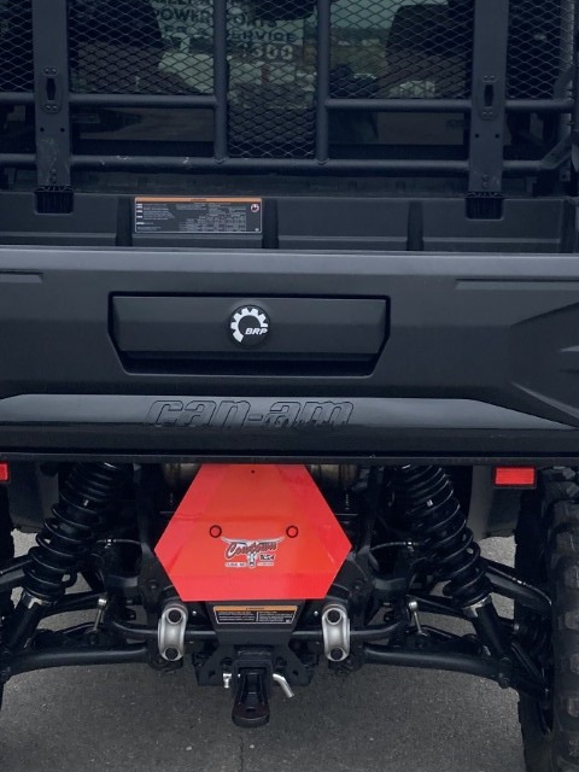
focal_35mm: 63
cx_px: 314
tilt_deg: -6.1
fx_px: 1405
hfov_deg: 23.3
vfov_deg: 30.6
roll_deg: -3.5
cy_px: 297
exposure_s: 1/1279
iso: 20
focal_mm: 3.99
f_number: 1.8
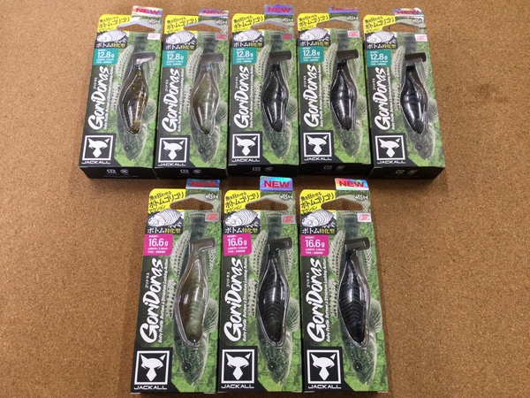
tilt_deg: -70.7
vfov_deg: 45.4
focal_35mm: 31
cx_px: 265
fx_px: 475
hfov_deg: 58.4
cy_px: 199
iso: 40
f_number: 2.4
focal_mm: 3.3
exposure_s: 1/30
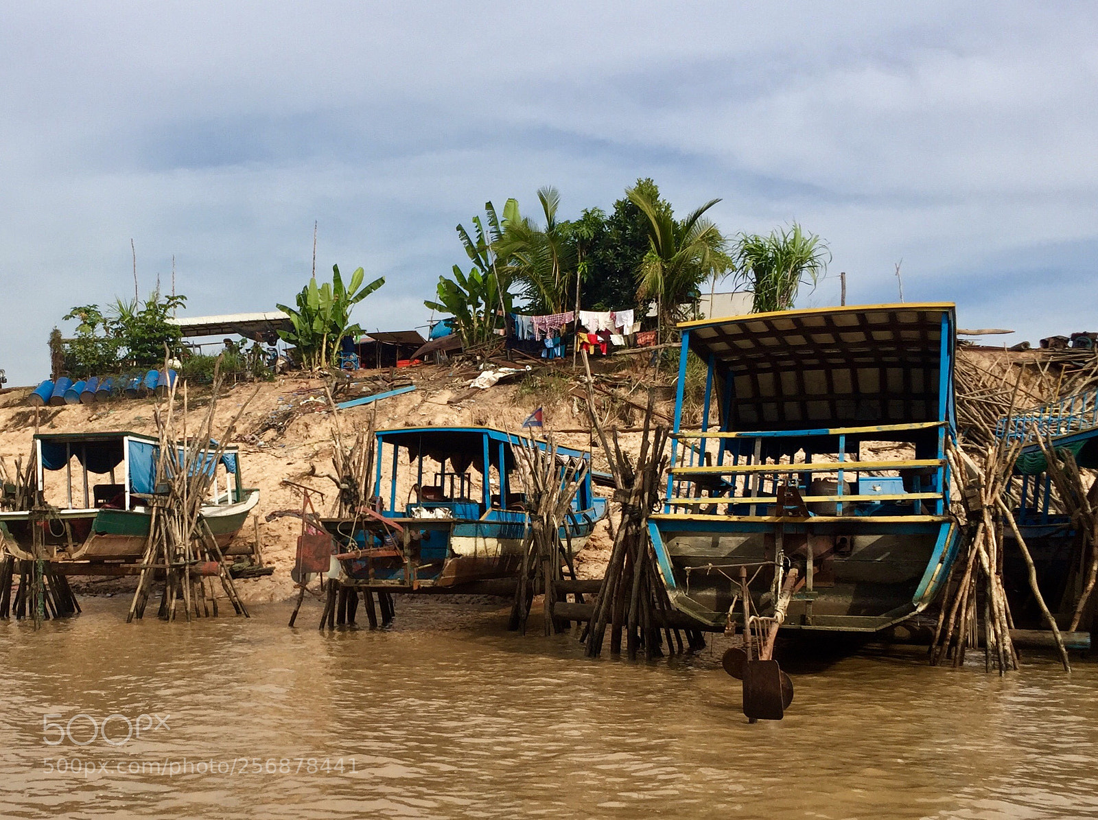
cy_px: 410
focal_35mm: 29
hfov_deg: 61.7
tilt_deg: +1.7
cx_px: 549
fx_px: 918
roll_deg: -0.8
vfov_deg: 48.1
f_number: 2.2
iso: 32
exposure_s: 1/2083
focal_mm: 4.15
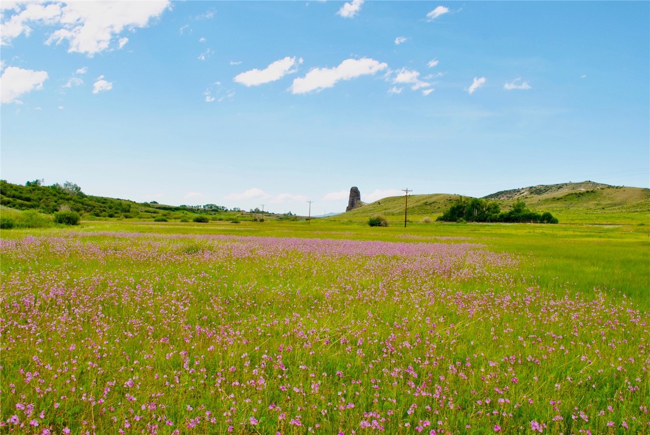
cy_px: 218
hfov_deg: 57.2
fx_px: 597
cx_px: 325
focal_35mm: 33
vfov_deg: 40.1
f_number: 10
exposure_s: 1/250
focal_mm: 22
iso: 200
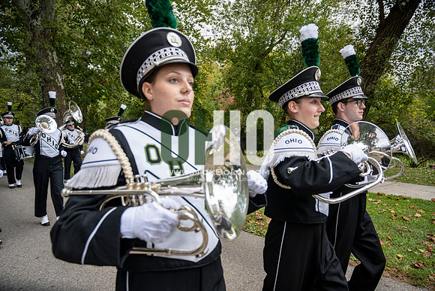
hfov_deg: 73.7
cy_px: 146
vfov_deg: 53.2
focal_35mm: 24
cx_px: 218
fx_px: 290
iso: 500
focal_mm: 24
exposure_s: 1/1000
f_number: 4
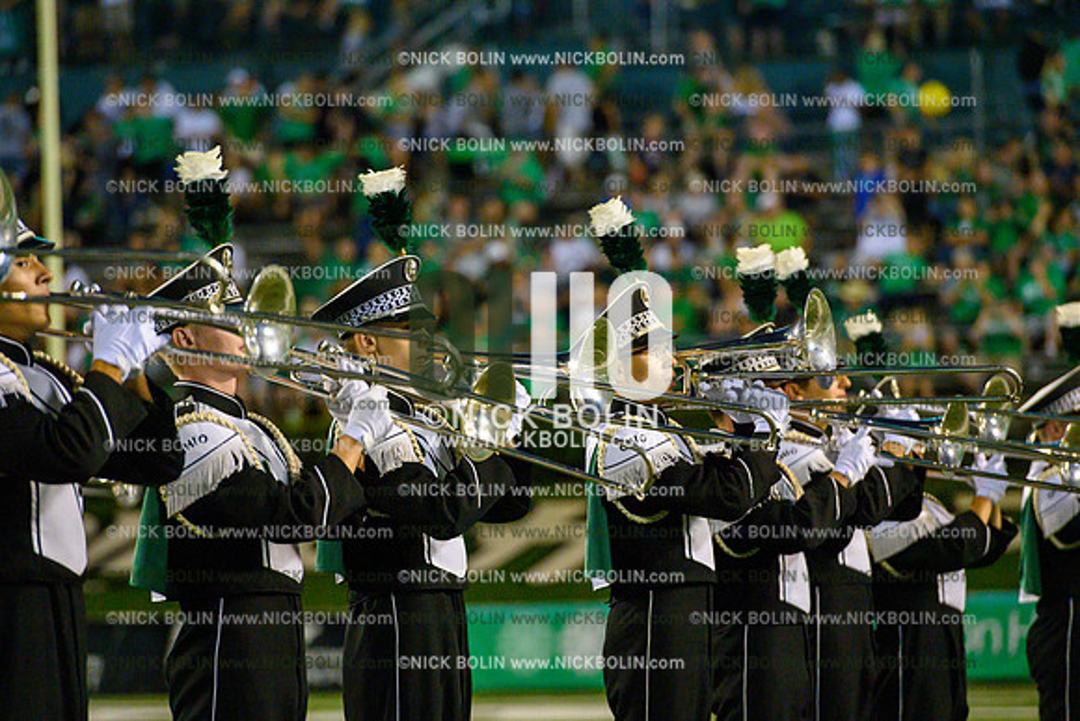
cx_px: 540
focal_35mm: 200
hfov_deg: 10.3
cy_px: 360
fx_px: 6001
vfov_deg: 6.9
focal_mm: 200
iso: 10000
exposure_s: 1/1600
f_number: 4
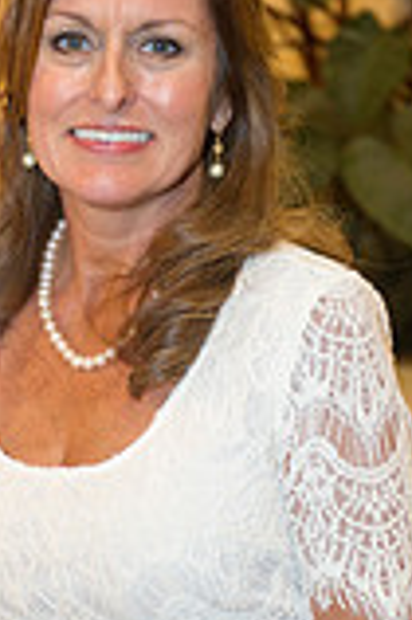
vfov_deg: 12.9
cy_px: 463
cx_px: 18
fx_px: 2735
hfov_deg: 8.6
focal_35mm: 159
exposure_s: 1/125
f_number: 3.2
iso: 1250
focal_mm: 56
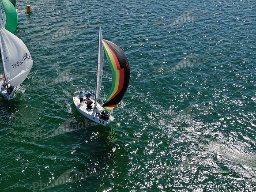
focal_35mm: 48
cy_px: 96
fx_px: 355
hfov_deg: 39.7
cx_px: 128
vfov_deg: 30.3
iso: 100
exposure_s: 1/1250
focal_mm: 8.6
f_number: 3.8
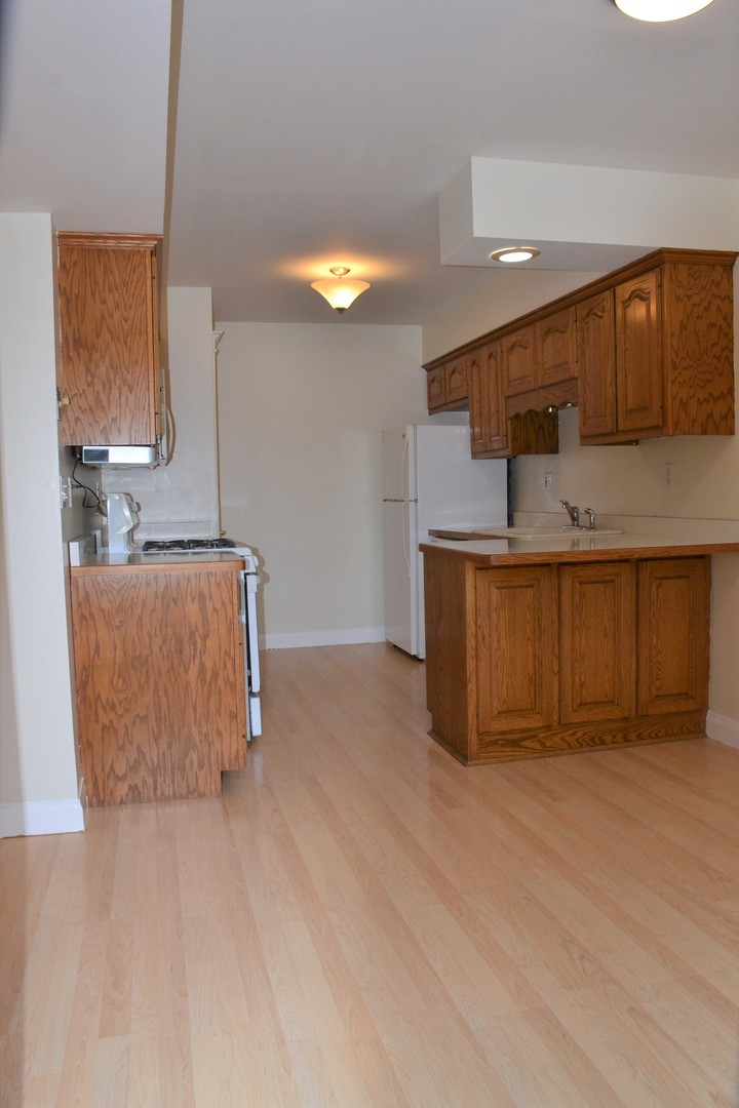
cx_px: 370
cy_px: 554
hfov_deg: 47.9
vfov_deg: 67.4
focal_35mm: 27
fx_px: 831
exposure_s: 1/50
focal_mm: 18
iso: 720
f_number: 9
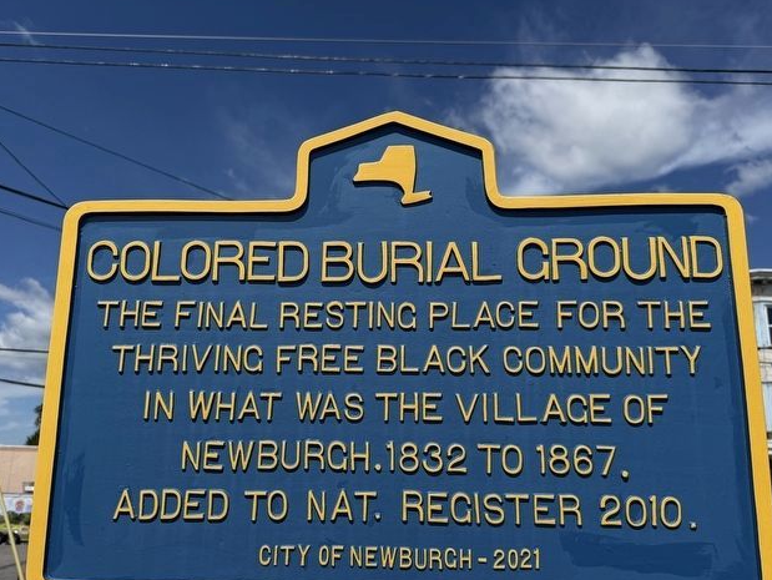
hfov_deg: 58.2
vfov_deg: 45.4
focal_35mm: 31
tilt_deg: +12.2
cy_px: 321
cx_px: 354
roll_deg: -1.8
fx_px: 692
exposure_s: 1/8130
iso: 80
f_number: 1.78
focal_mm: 6.76
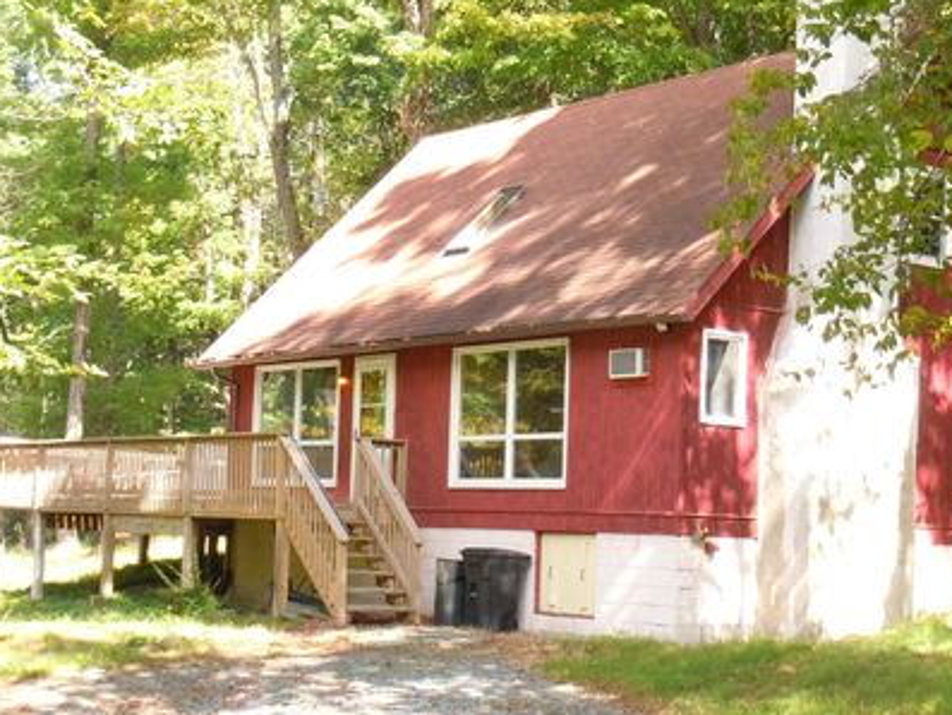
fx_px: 1871
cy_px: 363
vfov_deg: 21.6
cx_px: 590
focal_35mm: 68
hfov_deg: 28.5
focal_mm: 9.6
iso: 250
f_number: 4.9
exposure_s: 1/80
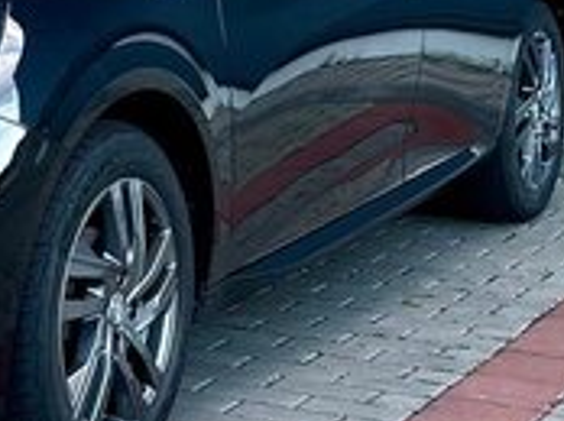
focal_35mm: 73
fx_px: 1188
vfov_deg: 19.9
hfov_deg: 24.4
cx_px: -104
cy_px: 78
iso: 64
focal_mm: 5.7
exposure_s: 1/121
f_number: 1.5
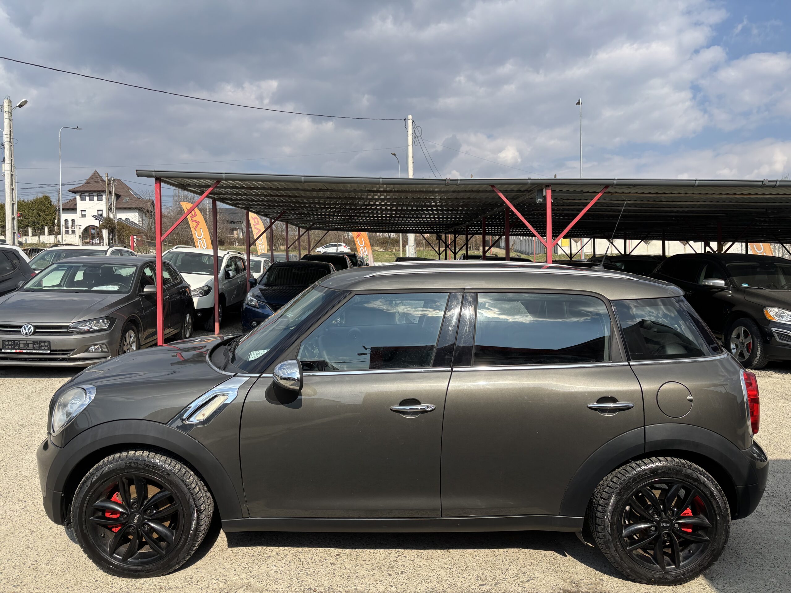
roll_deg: +1.2
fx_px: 594
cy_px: 296
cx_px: 396
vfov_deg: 53.1
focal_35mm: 26
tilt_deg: +0.1
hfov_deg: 67.3
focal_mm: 5.96
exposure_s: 1/2710
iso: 50
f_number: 1.6
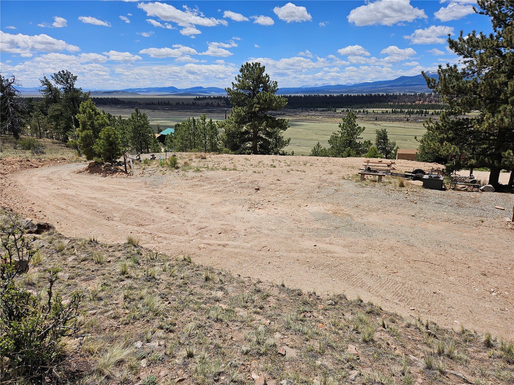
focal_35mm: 23
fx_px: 342
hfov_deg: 73.9
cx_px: 257
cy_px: 192
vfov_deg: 58.9
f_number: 1.8
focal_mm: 5.4
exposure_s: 1/3390
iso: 25
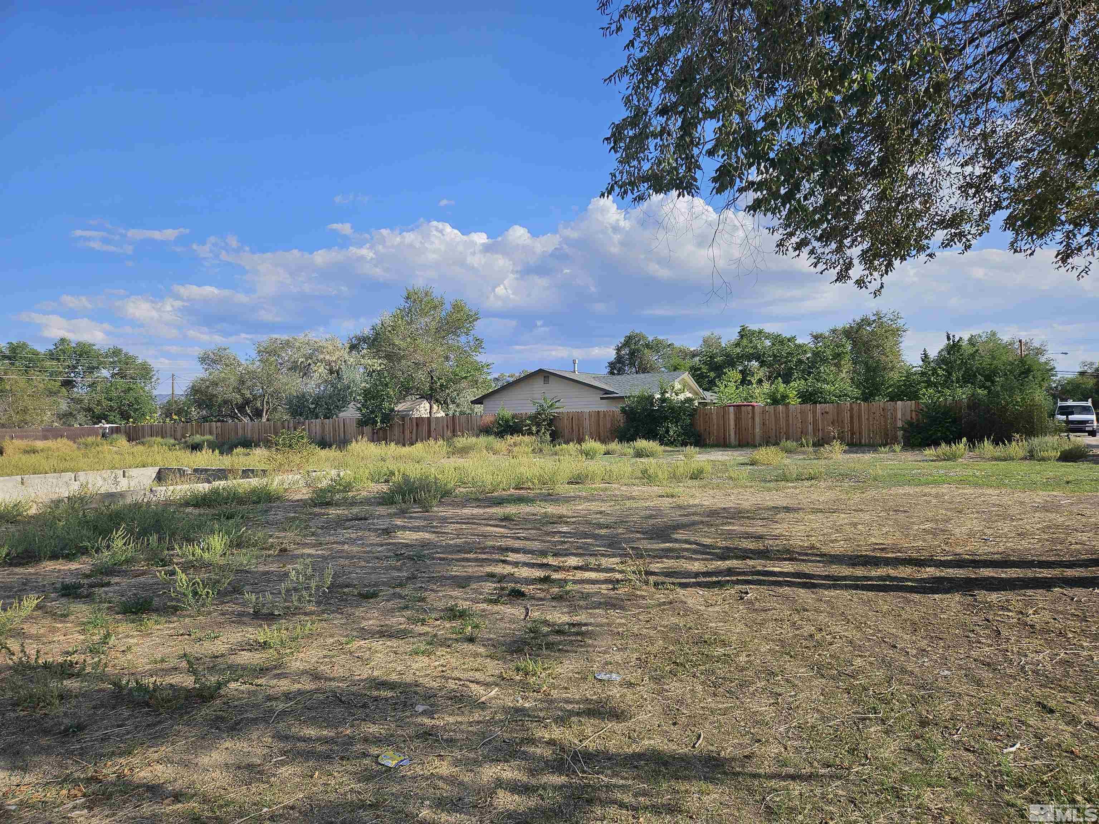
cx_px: 550
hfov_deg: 73.9
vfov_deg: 58.9
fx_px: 730
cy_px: 412
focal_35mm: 23
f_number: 1.8
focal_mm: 5.4
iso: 25
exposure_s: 1/2265
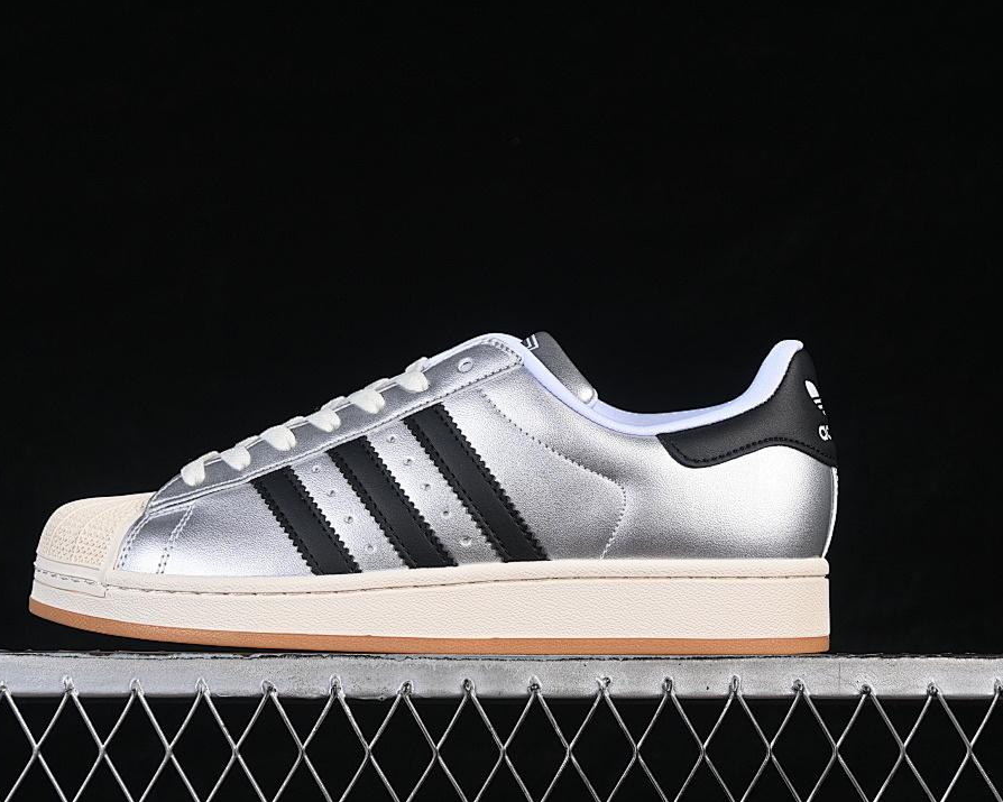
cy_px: 402
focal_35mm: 85
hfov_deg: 22.5
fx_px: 2523
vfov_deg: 18.1
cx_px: 432
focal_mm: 50
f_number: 8
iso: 160
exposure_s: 1/80
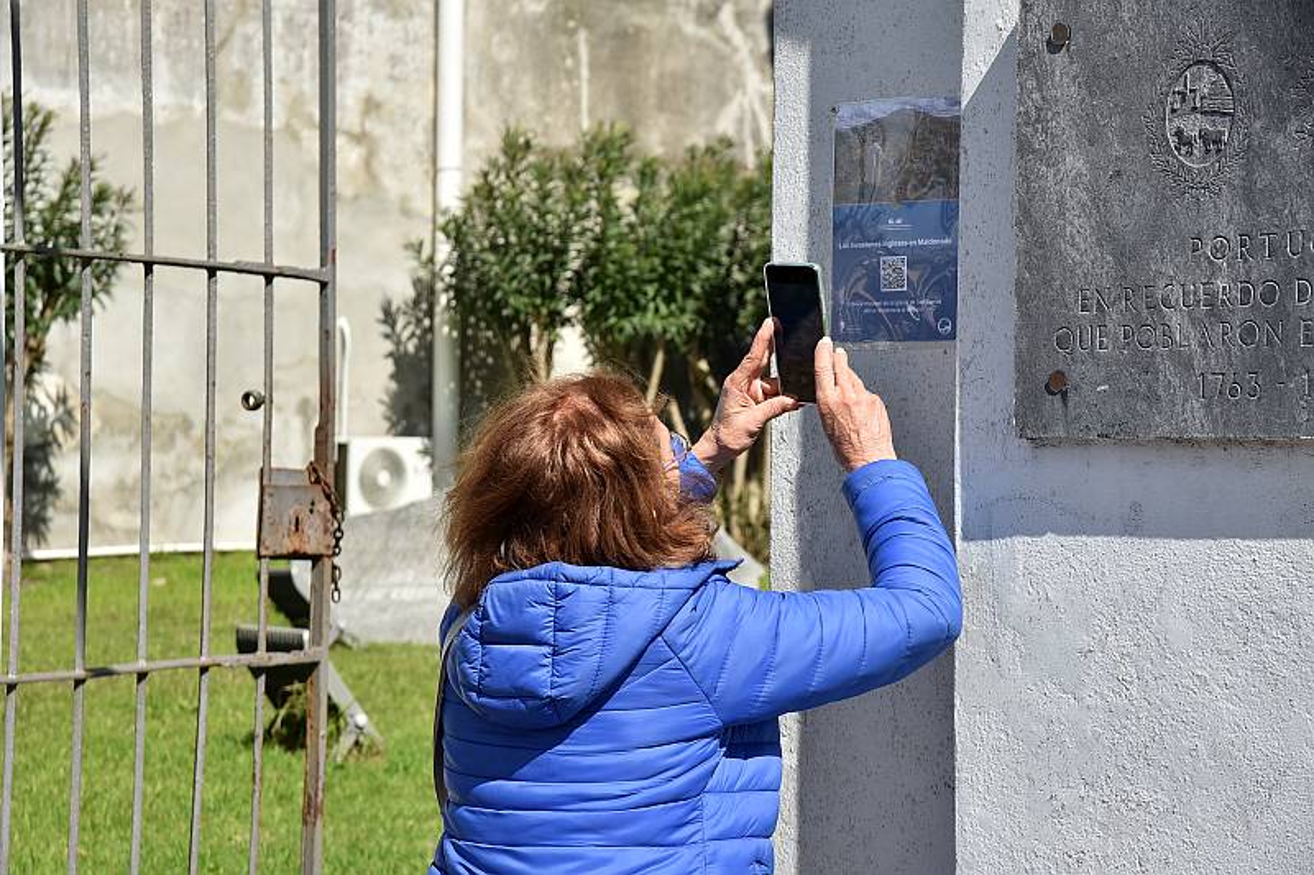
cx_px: 657
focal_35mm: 100
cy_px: 438
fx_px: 3649
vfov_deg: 13.7
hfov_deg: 20.4
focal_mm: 100
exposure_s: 1/400
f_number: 11
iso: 500
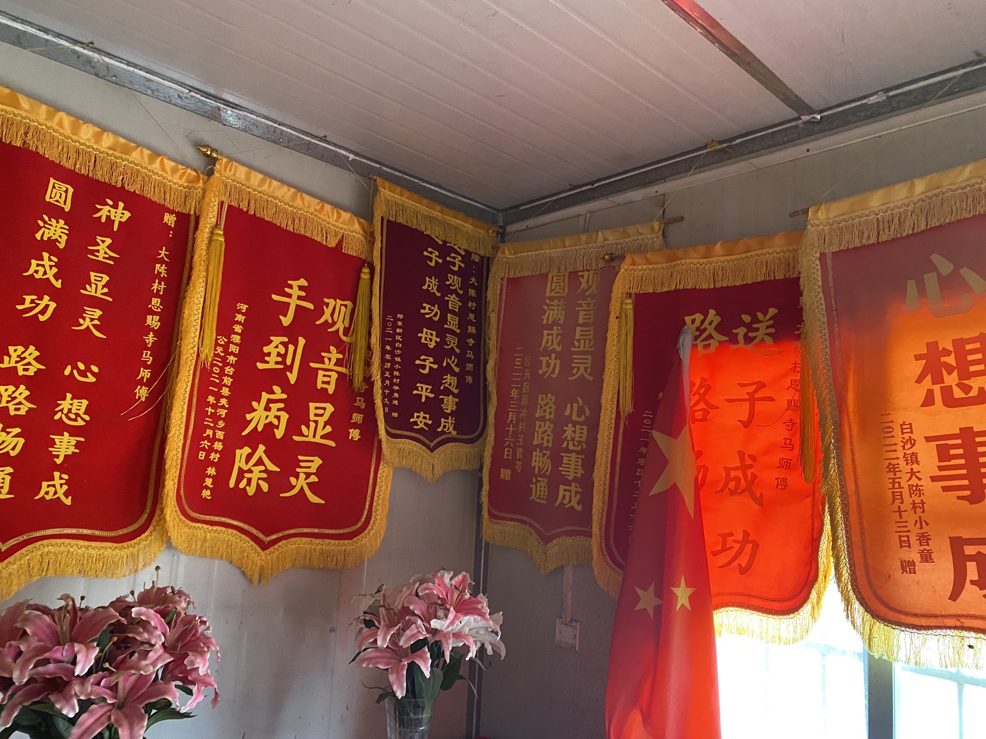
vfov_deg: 53.1
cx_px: 493
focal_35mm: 26
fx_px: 741
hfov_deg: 67.3
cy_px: 370
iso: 500
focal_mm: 4.25
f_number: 1.8
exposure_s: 1/40
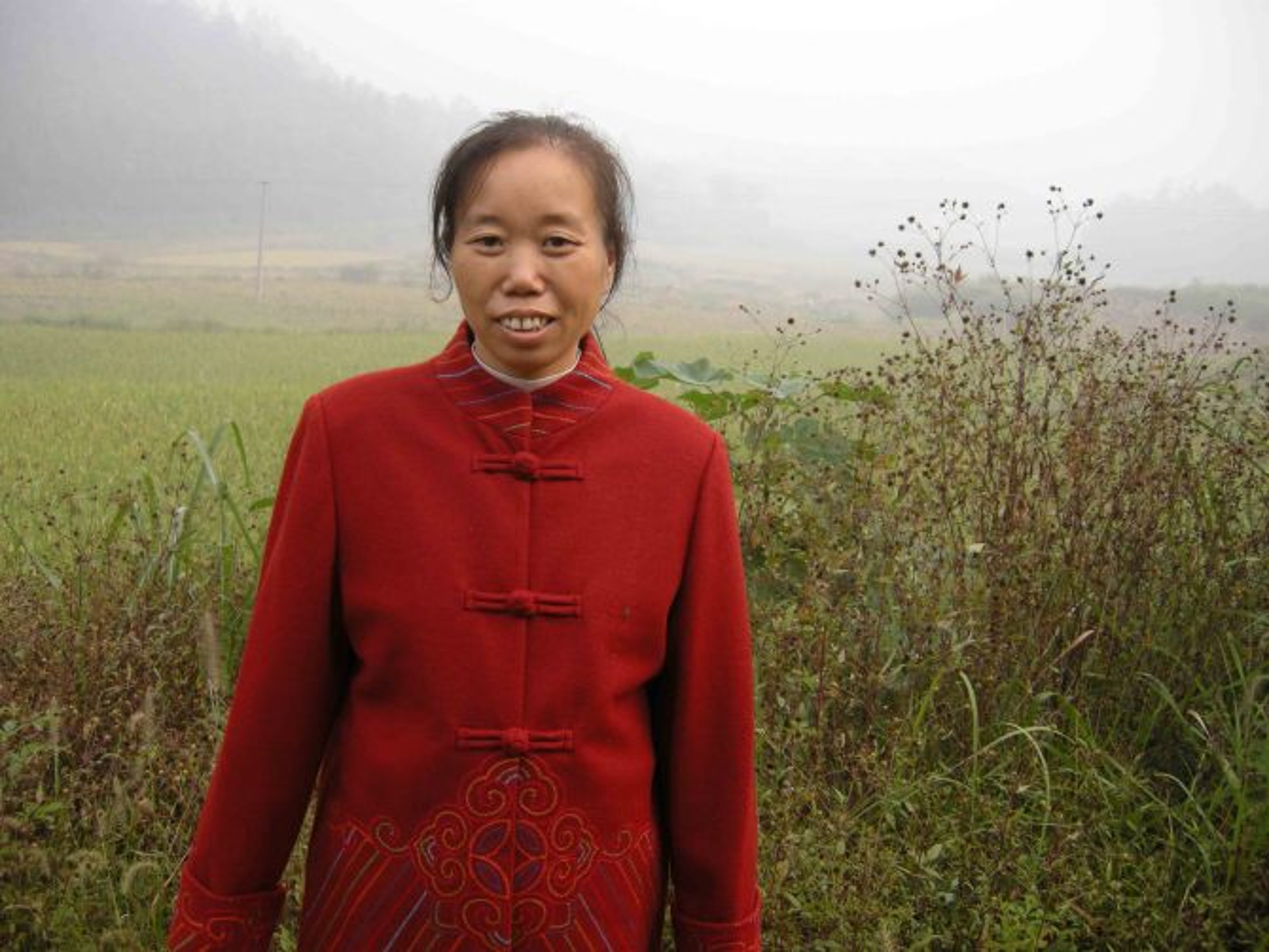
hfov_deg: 52.6
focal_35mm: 35
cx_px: 634
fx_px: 1284
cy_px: 476
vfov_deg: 40.7
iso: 64
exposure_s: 1/287
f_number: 2.7
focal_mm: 7.5
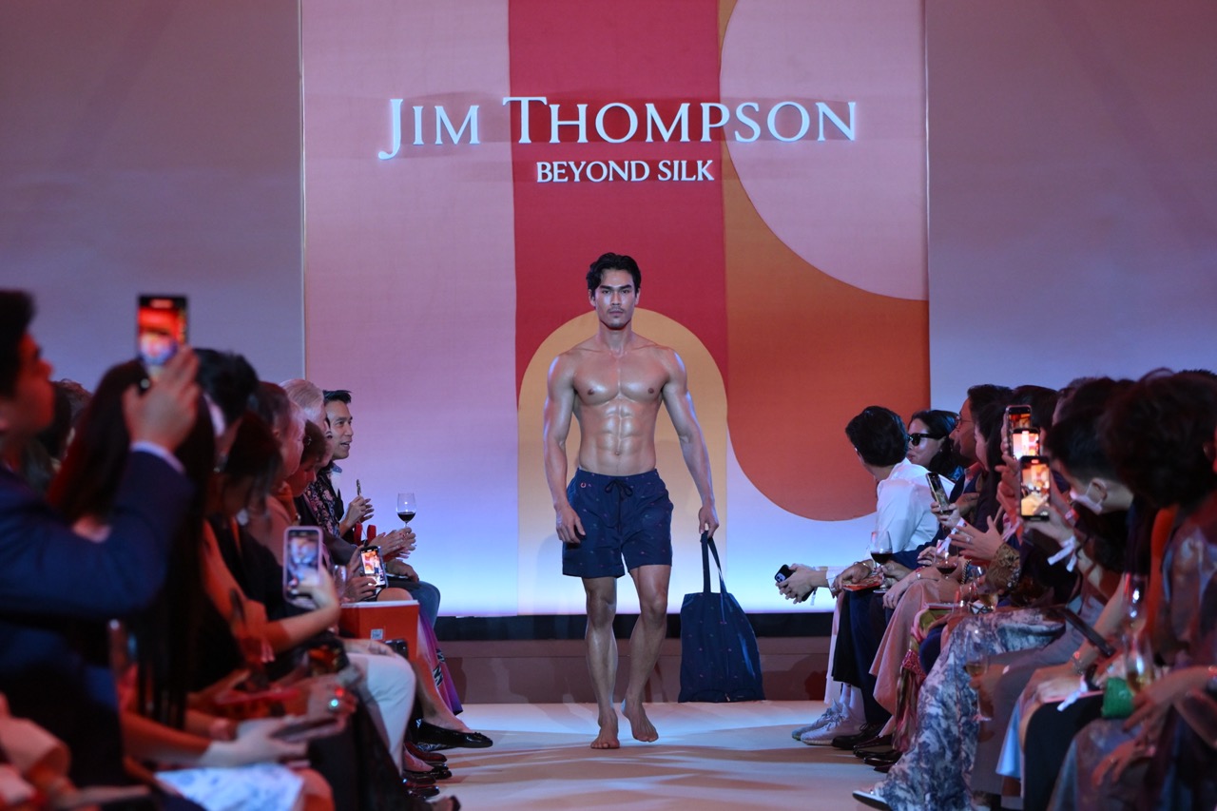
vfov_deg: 12.3
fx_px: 3752
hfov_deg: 18.4
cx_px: 608
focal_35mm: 111
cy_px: 406
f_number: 3.2
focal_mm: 74
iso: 1600
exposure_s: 1/500
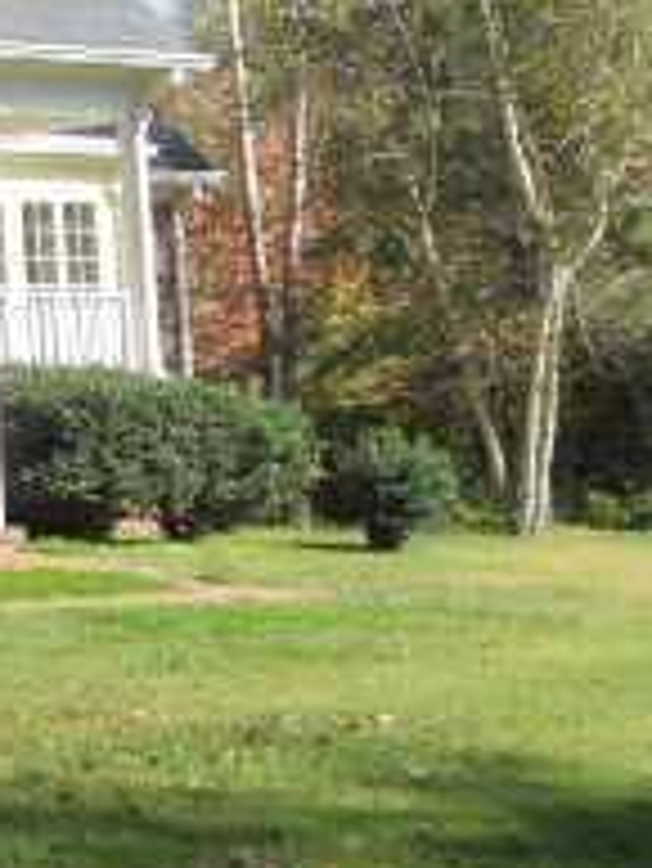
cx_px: -670
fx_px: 3161
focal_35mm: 126
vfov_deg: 15.6
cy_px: 211
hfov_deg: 10.7
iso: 80
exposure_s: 1/320
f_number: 3.9
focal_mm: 6.9
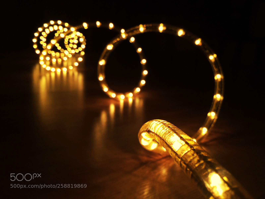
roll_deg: -4.6
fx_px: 222
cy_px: 100
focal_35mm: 29
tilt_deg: -13.0
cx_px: 132
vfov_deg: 48.2
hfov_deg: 61.7
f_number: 2.2
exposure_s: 1/60
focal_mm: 4.15
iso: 50
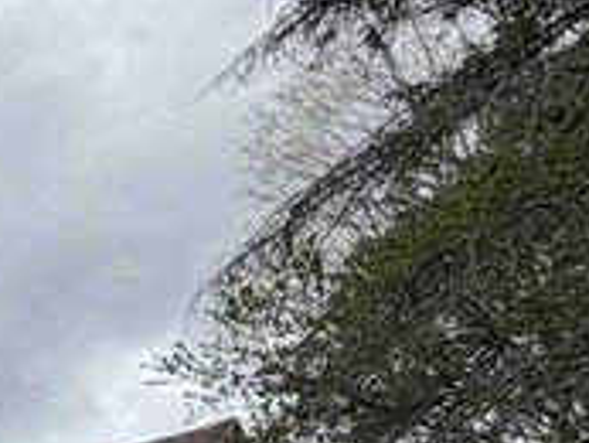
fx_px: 1413
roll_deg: +0.0
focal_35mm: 83
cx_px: -569
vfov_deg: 16.4
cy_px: 647
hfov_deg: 17.4
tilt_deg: +9.5
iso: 20
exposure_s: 1/853
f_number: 2.2
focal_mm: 2.22
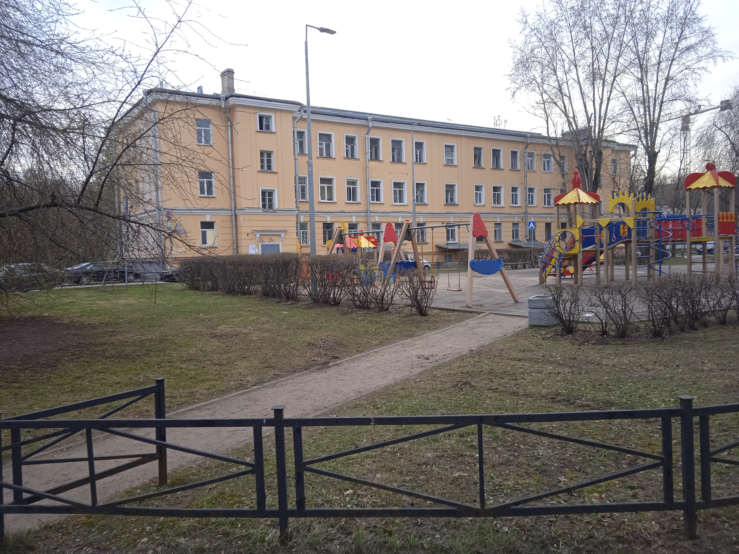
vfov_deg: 49.7
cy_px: 277
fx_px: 598
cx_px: 370
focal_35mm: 28
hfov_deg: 63.4
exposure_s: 1/105
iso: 100
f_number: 2.2
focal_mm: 3.43
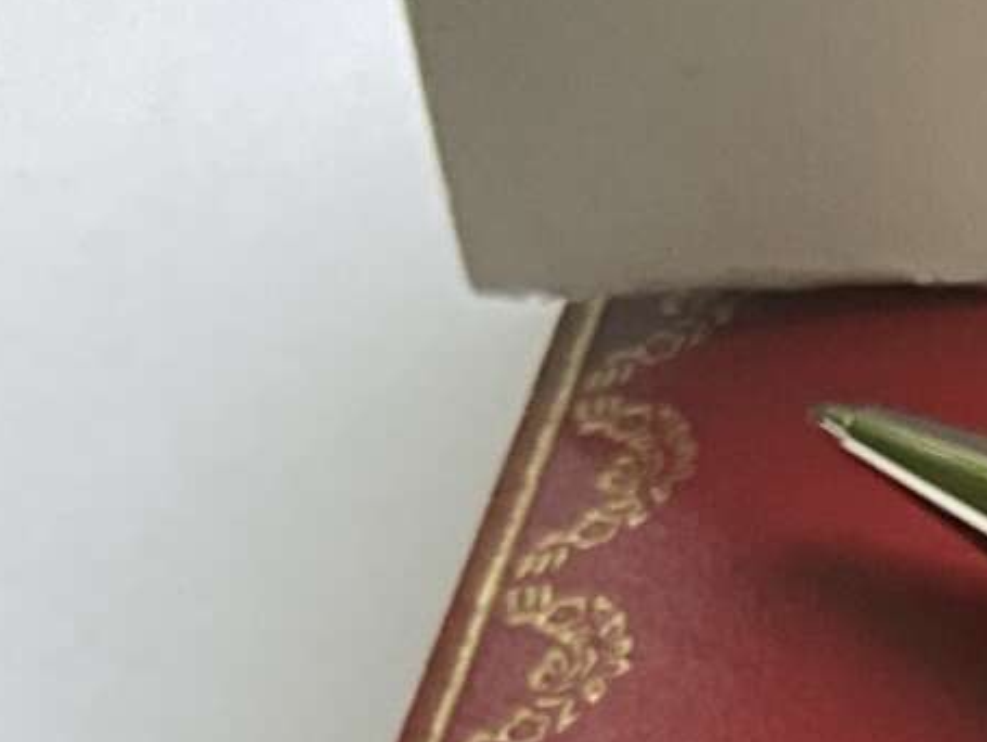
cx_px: 2226
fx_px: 4651
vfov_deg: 8.6
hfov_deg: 10.7
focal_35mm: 163
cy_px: 1549
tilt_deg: -50.5
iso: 32
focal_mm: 3
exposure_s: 1/122
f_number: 1.8
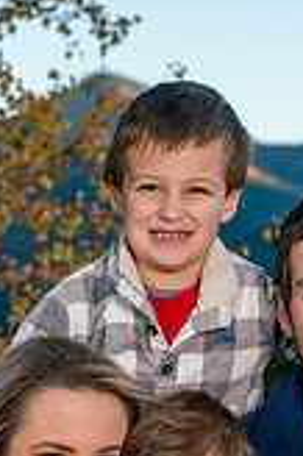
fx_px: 2087
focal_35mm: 165
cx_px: 175
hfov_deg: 8.3
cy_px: 570
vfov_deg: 12.1
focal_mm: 60
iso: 100
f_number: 5
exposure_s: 1/160
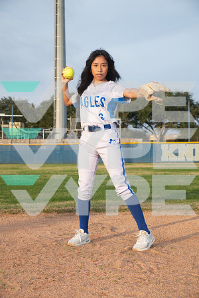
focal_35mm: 55
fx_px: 456
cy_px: 149
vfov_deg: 36.2
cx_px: 100
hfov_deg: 24.6
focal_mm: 55
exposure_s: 1/320
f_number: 6.3
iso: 200
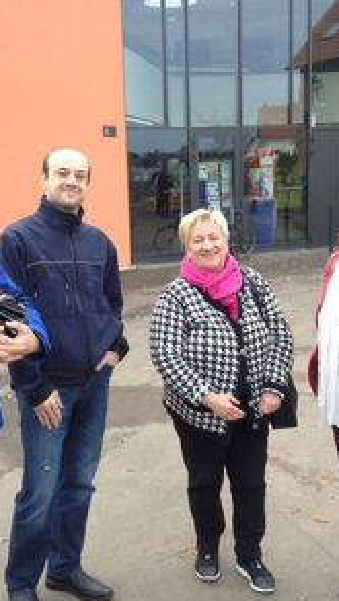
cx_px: 162
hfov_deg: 23.1
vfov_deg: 39.9
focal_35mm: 52
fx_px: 830
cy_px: 304
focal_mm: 4.28
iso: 50
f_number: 2.4
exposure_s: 1/166
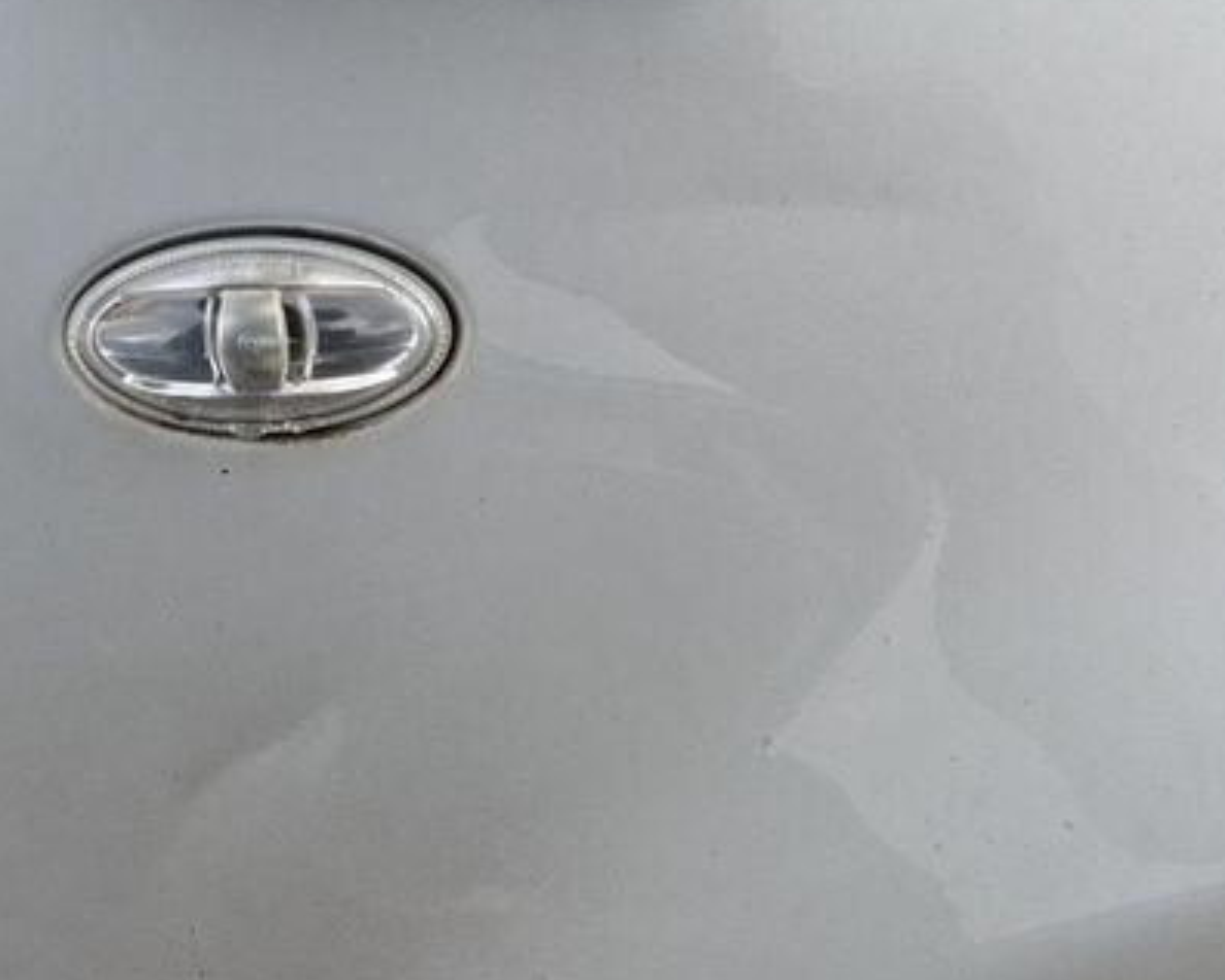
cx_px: 702
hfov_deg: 27.9
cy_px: 652
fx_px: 2466
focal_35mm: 68
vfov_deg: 22.4
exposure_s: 1/525
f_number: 1.8
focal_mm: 5.54
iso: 50
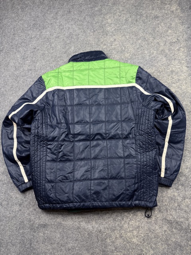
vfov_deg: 71.6
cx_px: 96
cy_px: 128
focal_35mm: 24
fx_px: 177
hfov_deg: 56.8
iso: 80
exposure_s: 1/100
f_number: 1.78
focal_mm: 6.76
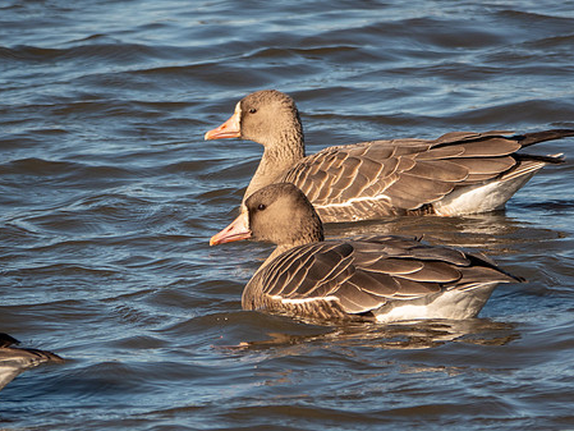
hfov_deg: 1.7
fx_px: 19472
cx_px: 214
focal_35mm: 1174
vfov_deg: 1.3
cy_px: 234
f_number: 4
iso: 200
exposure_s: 1/1250
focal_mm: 220
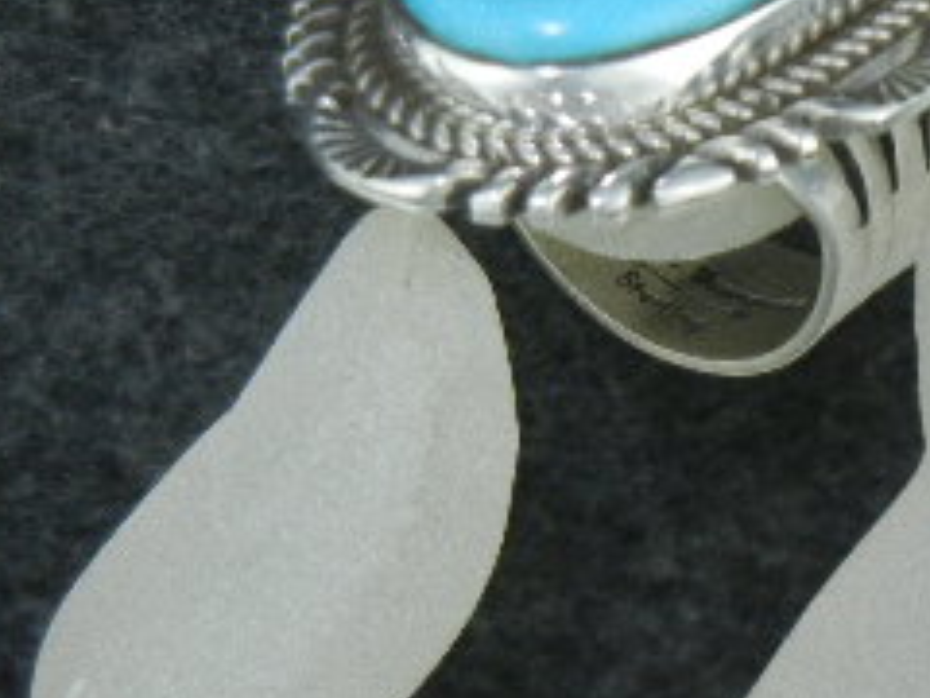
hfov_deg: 9.5
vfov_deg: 7.2
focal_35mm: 205
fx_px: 5508
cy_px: 221
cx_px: 1124
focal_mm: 13.9
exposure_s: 1/30
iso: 474
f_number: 4.3
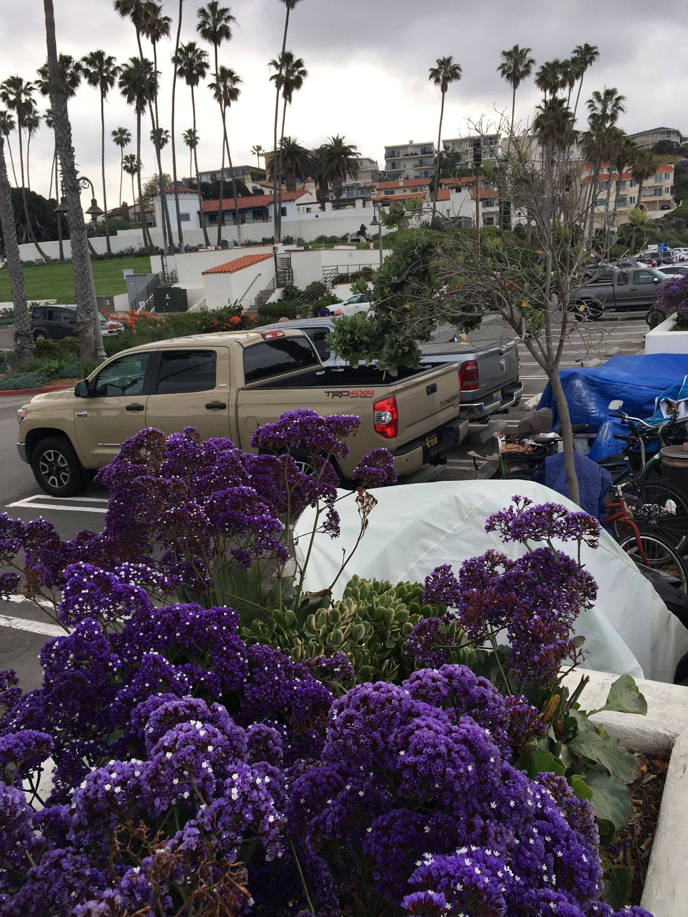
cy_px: 458
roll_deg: +1.1
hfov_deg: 48.2
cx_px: 344
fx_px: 768
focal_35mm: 29
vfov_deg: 61.7
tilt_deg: -18.1
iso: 25
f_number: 2.2
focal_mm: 4.15
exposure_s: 1/761
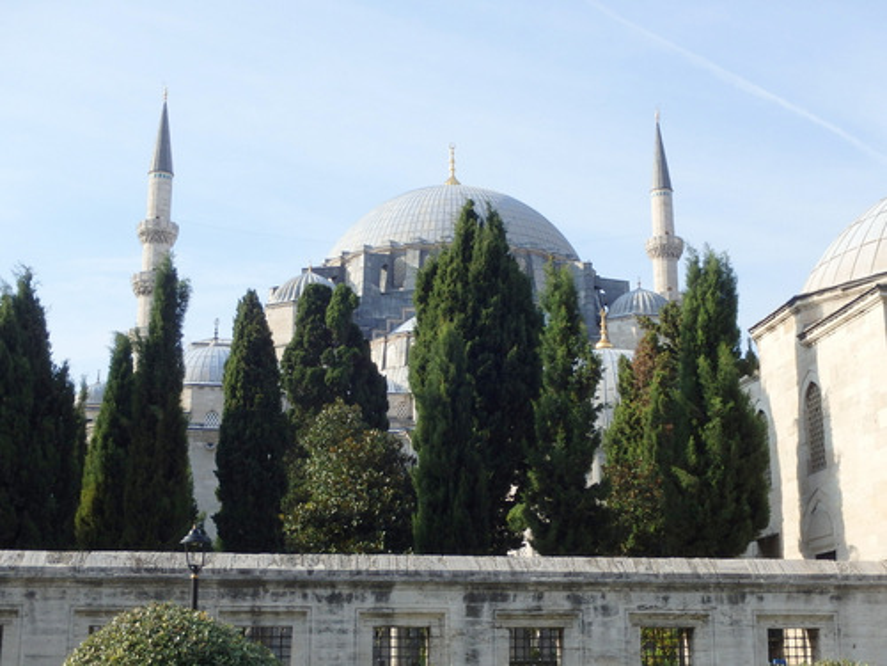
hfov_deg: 38.9
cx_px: 444
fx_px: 1256
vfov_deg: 29.7
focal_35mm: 49
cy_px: 333
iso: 125
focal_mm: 8.8
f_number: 4.9
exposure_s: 1/400
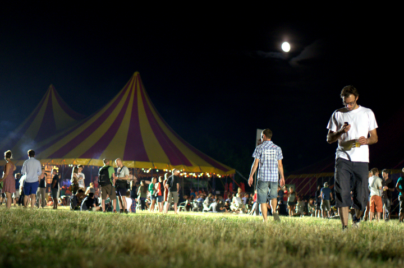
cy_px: 134
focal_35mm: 75
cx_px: 202
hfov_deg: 27.0
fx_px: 841
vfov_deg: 18.1
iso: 4000
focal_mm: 50
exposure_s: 1/160
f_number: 1.8
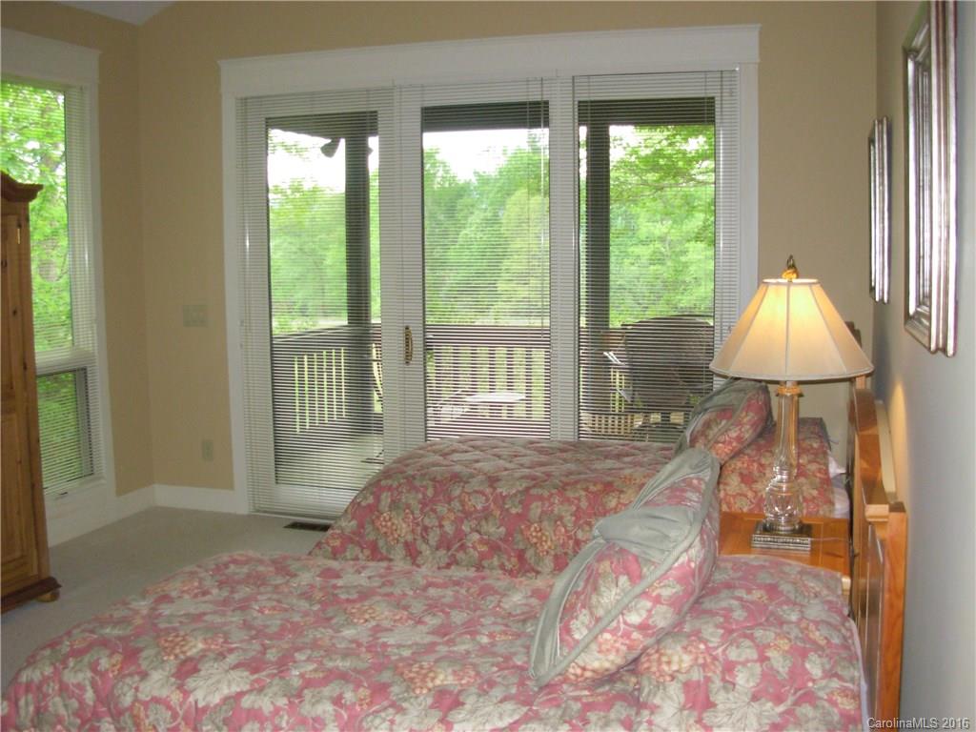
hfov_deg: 49.0
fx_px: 1071
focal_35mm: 38
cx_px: 488
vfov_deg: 37.7
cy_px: 366
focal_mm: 6.3
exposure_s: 1/95.8
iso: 336
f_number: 2.9
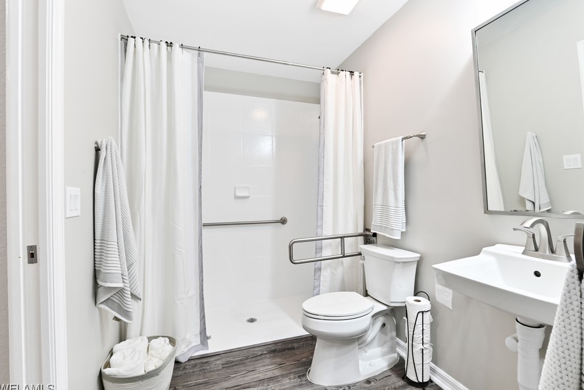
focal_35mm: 15
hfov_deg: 100.4
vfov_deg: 77.3
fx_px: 243
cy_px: 192
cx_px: 300
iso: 160
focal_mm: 14
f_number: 10
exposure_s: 1/3
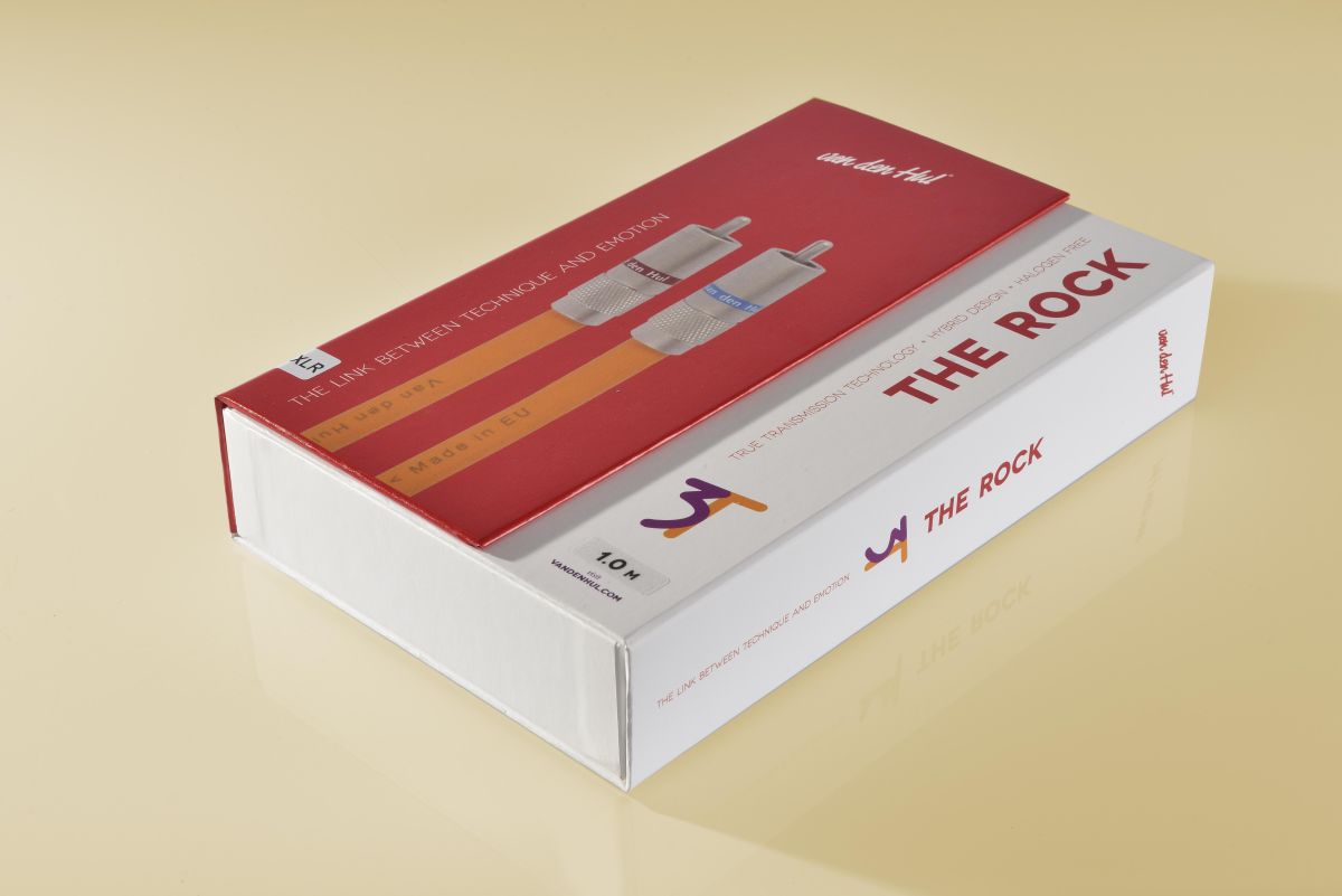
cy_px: 448
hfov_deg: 28.8
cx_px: 671
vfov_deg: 19.5
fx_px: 2610
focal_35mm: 70
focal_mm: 70
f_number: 22
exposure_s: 1/125
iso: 200
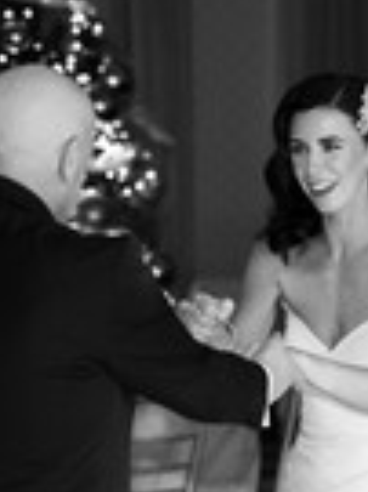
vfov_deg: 5.4
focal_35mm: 364
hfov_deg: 4.1
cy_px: 474
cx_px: 406
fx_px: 5168
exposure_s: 1/250
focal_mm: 102
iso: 640
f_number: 2.8
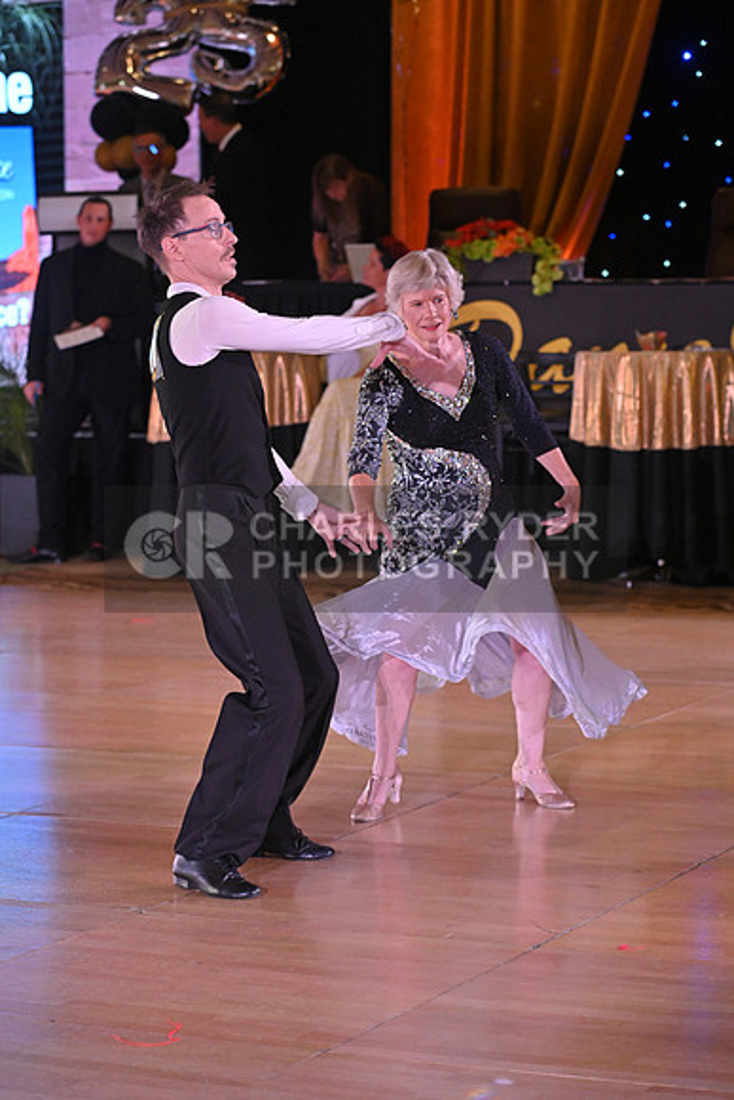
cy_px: 550
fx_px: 3117
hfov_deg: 13.4
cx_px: 367
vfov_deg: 20.0
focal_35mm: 102
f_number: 5
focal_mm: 102
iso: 3200
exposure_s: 1/400
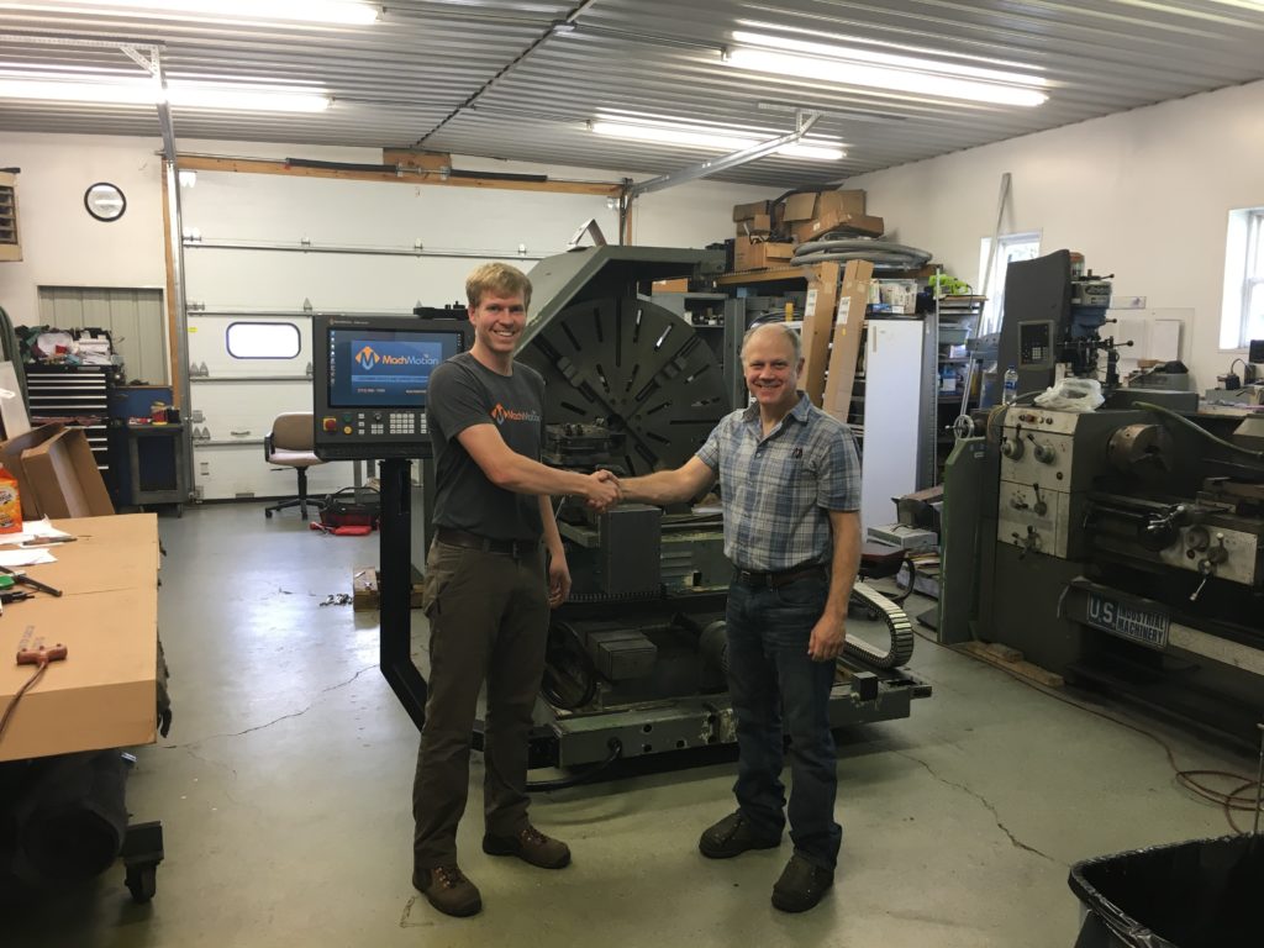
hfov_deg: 61.7
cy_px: 474
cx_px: 632
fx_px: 1059
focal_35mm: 29
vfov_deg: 48.2
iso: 50
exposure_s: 1/30
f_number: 2.2
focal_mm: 4.15
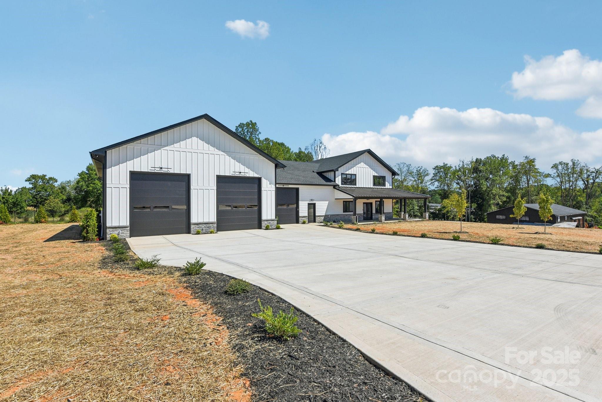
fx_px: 284
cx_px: 301
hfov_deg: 93.3
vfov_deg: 70.5
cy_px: 201
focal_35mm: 17
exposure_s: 1/1600
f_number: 9
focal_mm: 17
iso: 200
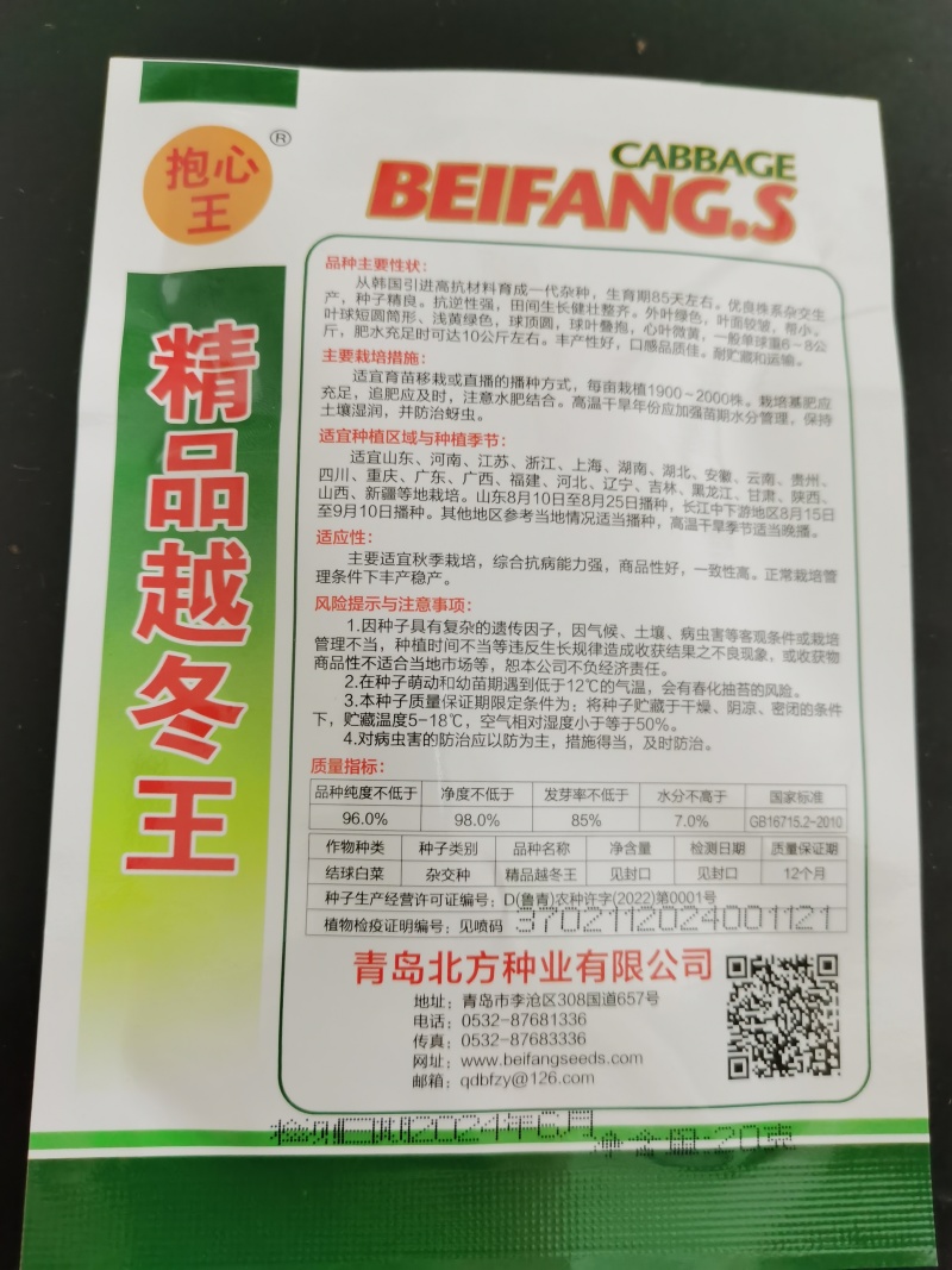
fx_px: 990
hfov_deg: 51.3
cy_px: 635
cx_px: 476
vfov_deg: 65.3
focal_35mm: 27
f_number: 1.8
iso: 250
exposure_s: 1/50
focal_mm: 5.58
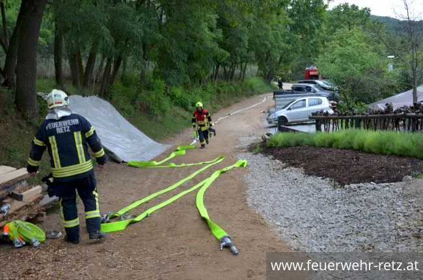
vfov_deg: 27.9
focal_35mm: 48
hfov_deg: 41.2
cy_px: 140
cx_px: 212
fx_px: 563
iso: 400
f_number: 5.6
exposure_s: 1/125
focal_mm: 32
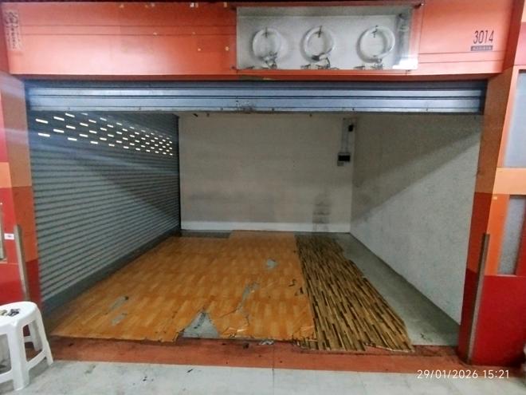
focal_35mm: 15
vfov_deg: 81.7
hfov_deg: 98.2
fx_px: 228
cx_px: 263
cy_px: 198
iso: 400
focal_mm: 1.65
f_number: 2.2
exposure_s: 1/20
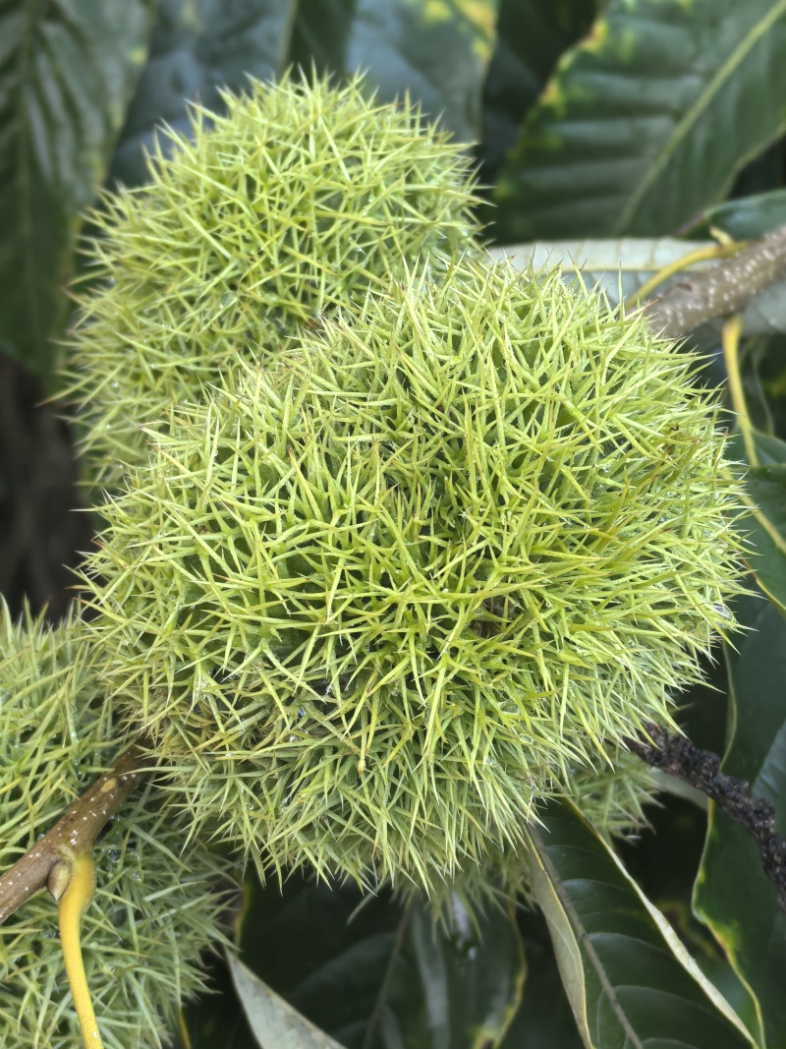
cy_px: 524
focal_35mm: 75
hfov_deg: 19.6
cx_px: 393
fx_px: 2271
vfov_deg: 26.0
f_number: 2
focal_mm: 5.75
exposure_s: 1/300
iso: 320
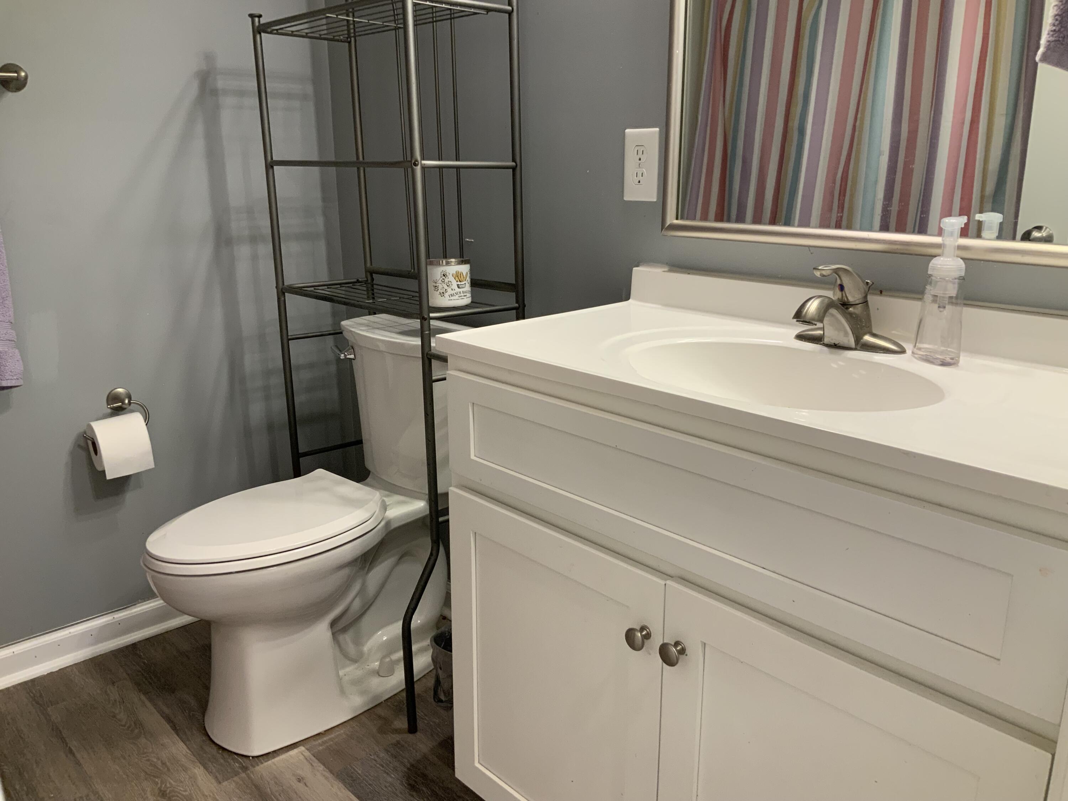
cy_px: 400
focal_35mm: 29
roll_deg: +0.7
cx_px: 534
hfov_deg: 61.7
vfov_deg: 48.2
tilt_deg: -15.4
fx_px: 895
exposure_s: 1/60
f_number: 1.8
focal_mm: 3
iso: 80
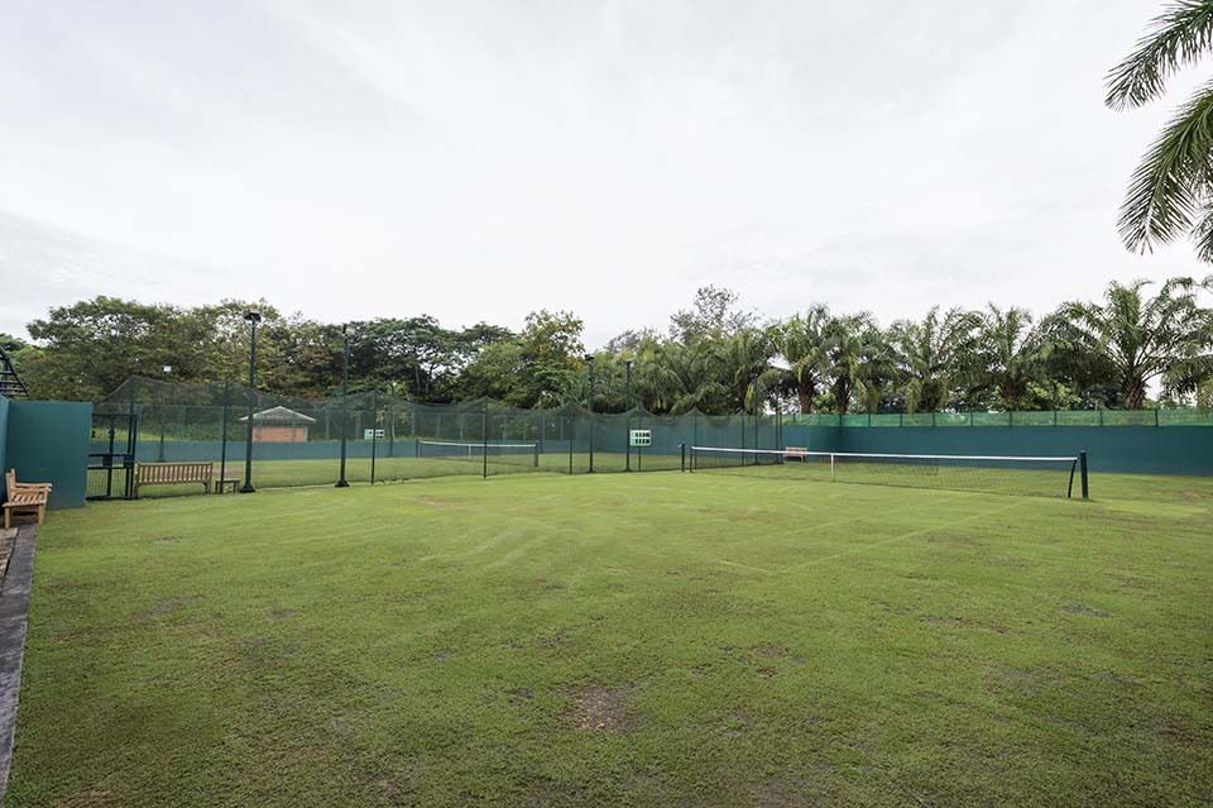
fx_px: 572
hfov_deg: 93.3
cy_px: 404
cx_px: 606
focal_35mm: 17
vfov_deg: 70.4
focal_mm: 17
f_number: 10
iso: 640
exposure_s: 1/200
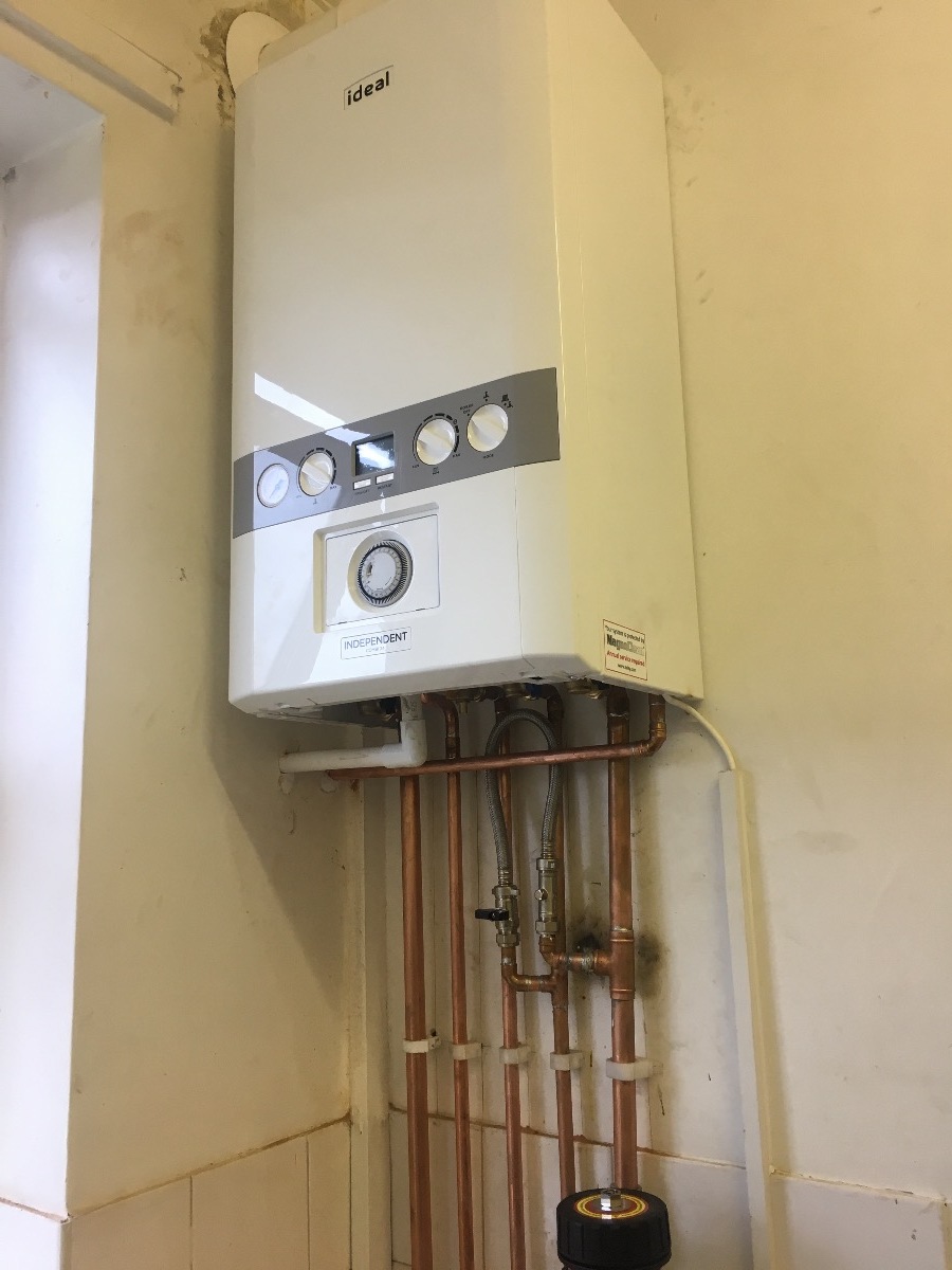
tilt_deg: +10.4
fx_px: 1063
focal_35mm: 29
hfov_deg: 48.2
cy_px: 635
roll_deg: +0.8
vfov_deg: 61.7
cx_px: 476
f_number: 2.2
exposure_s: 1/33
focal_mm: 4.15
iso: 64
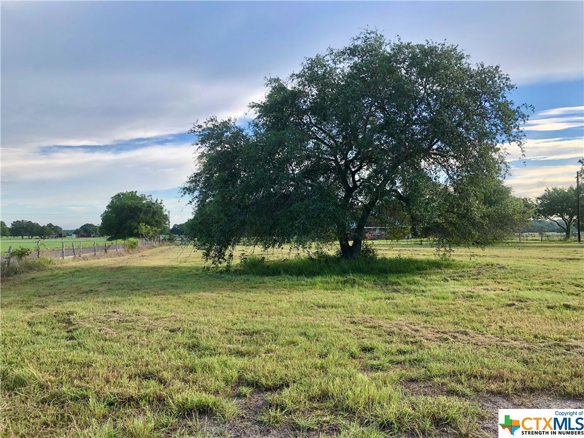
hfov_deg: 63.4
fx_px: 472
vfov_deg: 49.7
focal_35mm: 28
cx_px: 292
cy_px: 219
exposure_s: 1/631
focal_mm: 3.99
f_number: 1.8
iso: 20
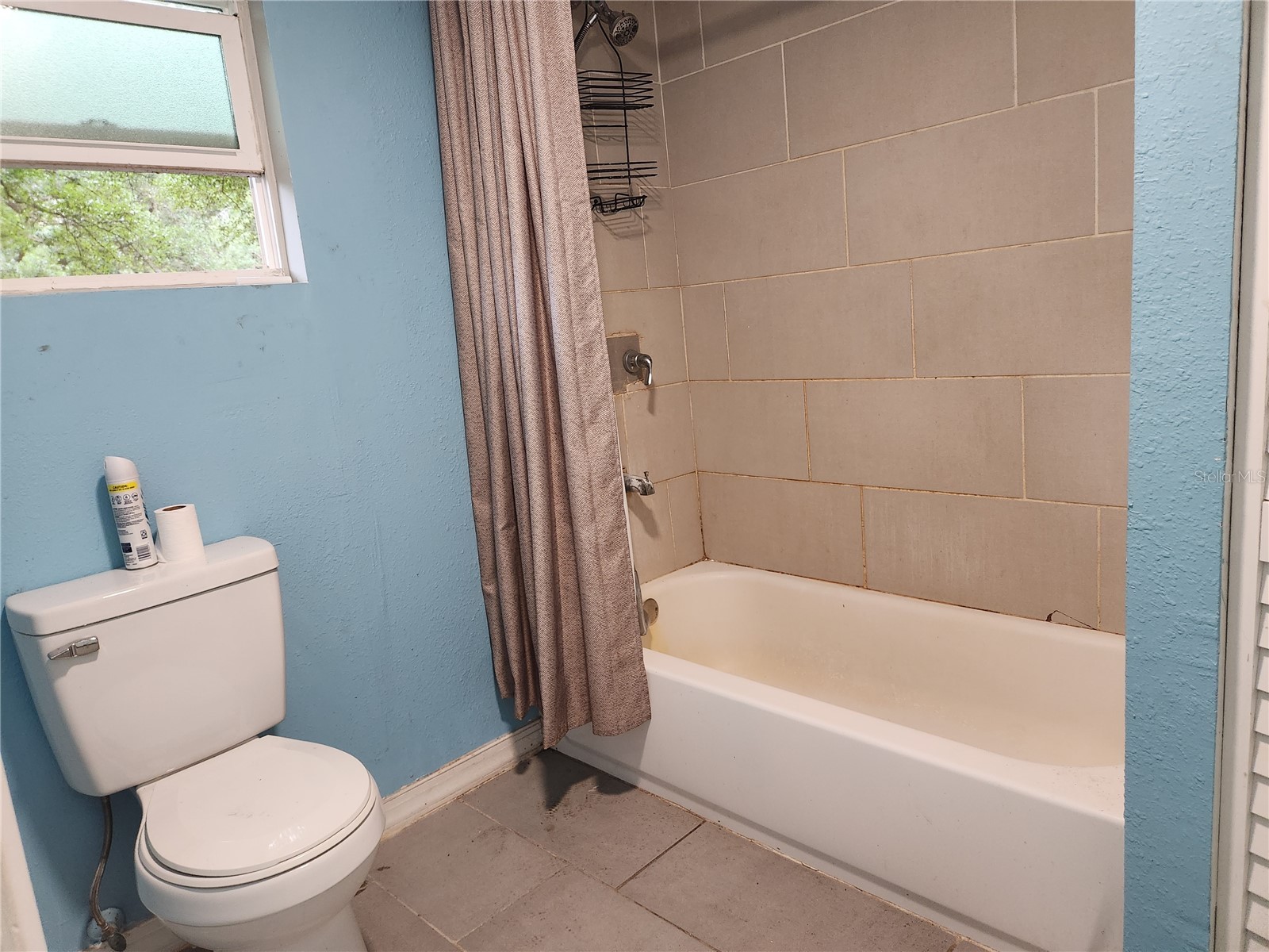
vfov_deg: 58.9
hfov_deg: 73.9
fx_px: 843
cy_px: 476
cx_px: 634
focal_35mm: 23
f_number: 1.8
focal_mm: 5.4
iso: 400
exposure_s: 1/120
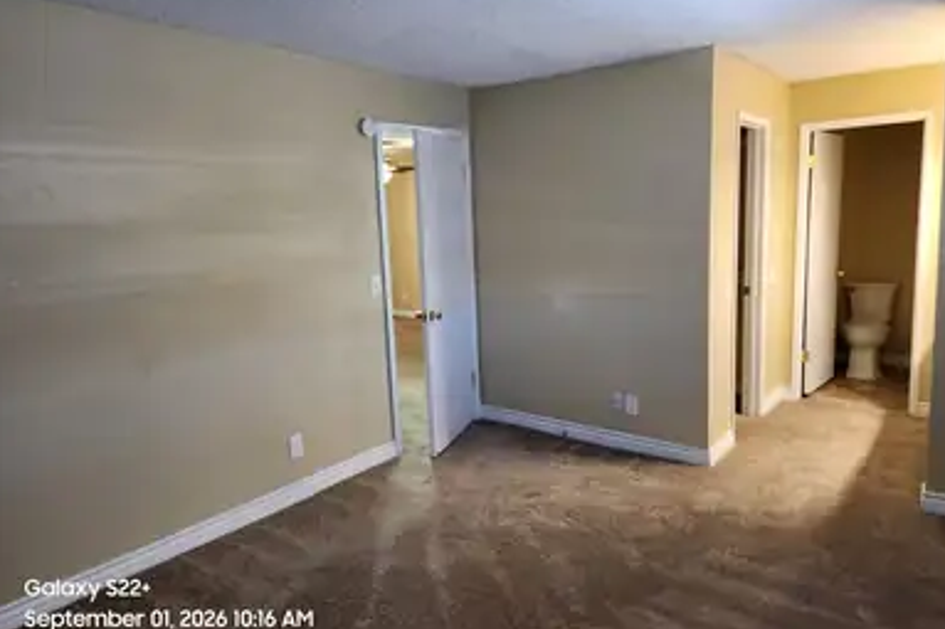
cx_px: 471
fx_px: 656
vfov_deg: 51.2
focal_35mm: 25
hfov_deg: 71.5
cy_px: 303
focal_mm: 5.4
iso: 640
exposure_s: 1/120
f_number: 1.8
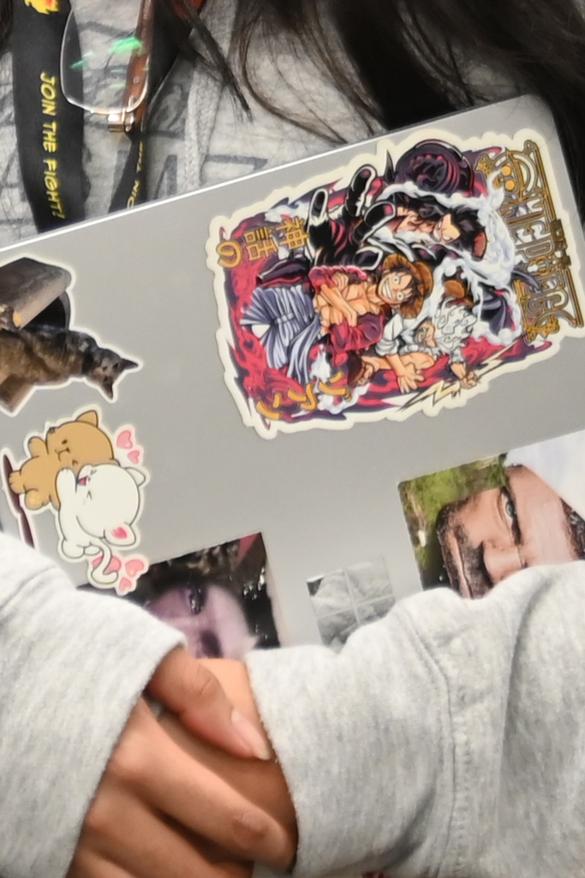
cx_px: -778
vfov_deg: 7.2
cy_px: -213
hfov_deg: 4.7
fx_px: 6900
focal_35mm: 283
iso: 900
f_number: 2.8
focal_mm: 48
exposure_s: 1/125
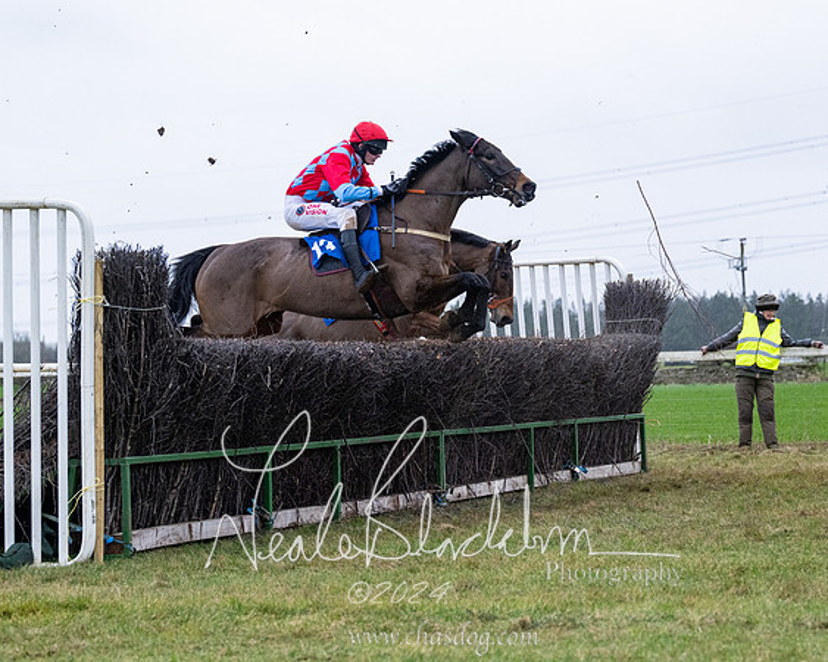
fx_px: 2659
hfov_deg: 17.7
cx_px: 540
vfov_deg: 14.2
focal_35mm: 109
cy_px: 372
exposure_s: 1/1600
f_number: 3.5
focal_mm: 70
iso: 1250
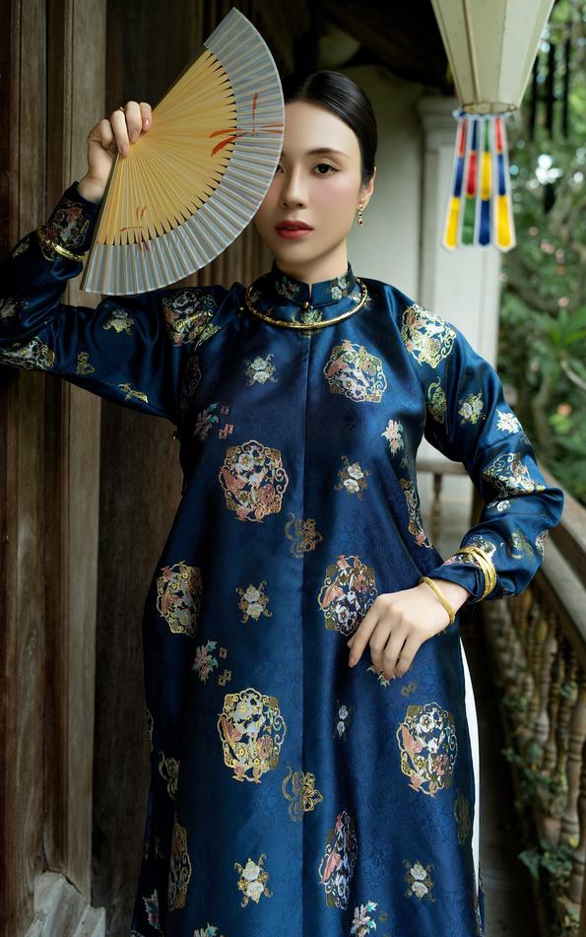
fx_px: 919
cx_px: 284
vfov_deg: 54.0
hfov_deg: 35.4
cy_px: 472
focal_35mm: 36
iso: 500
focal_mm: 35
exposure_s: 1/1600
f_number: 2.8
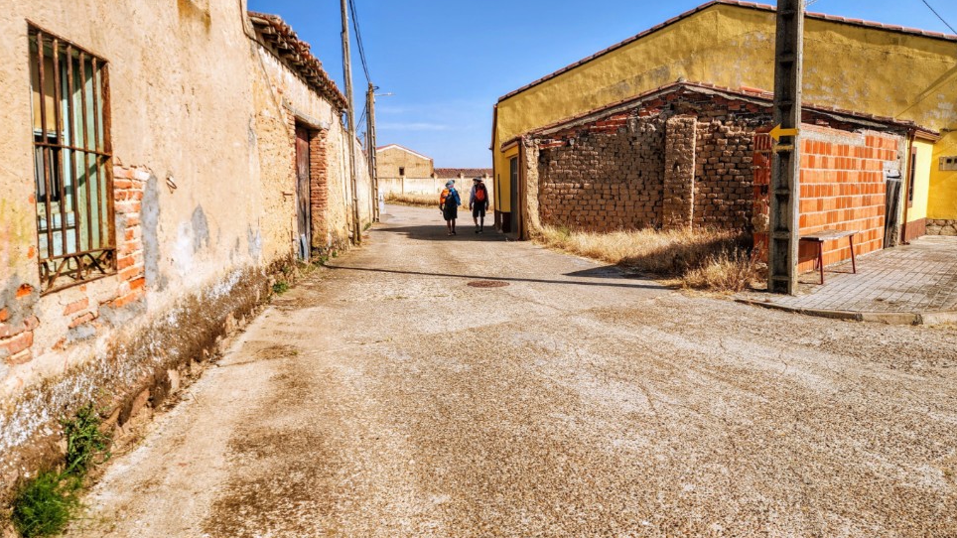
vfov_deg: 44.3
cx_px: 472
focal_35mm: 26
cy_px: 252
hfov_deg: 71.9
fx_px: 660
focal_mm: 6.4
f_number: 1.8
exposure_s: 1/1154
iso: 12
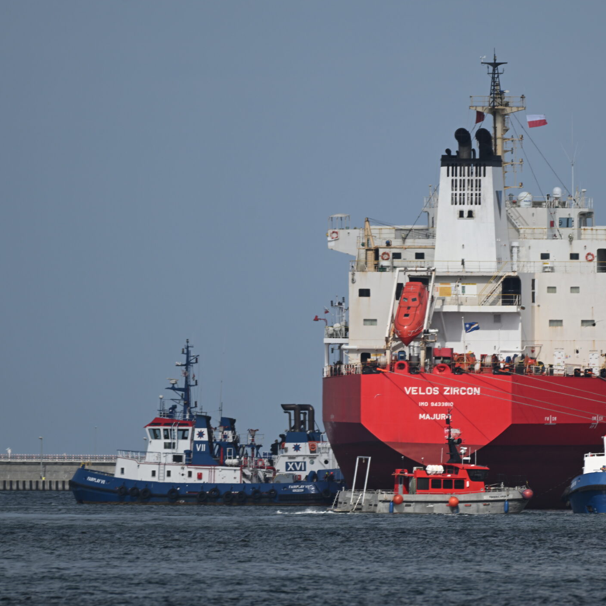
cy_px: 277
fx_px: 18440
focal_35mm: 931
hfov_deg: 1.9
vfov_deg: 1.9
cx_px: 421
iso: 100
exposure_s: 1/800
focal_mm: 600
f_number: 6.3
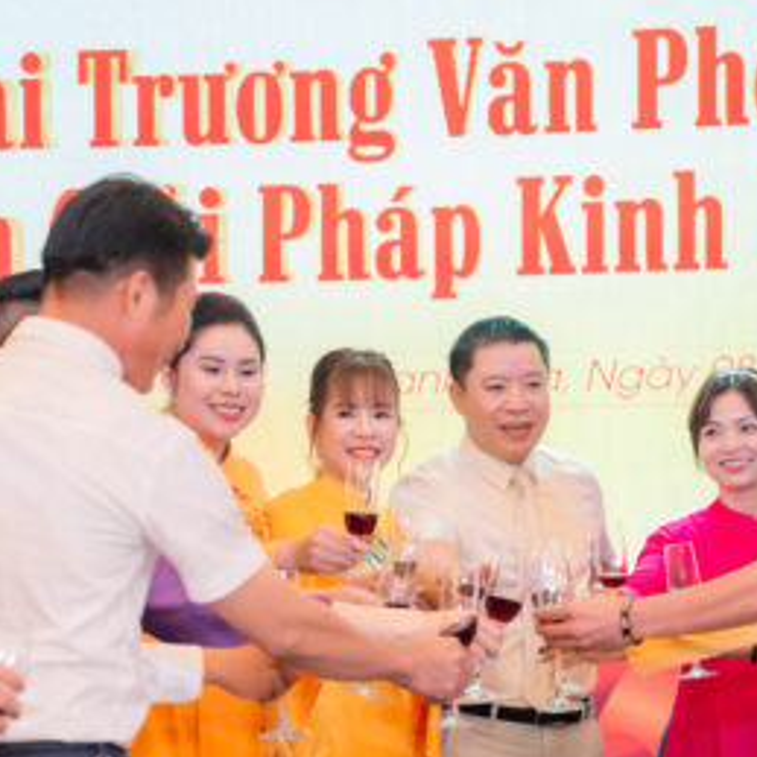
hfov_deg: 14.1
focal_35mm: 124
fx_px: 3068
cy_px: 532
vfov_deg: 14.0
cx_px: 447
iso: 640
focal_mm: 63
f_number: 3.2
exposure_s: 1/160
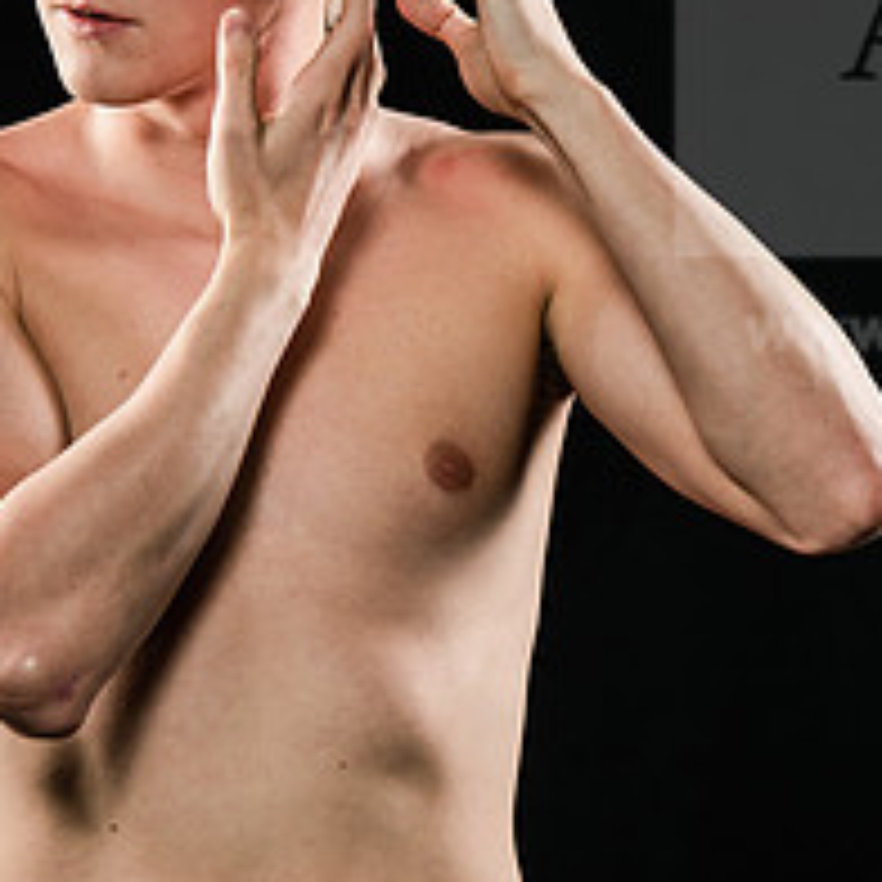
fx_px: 9772
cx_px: 540
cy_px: 425
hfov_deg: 5.2
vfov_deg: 5.2
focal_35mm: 339
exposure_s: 1/250
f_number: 6.3
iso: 320
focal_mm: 135
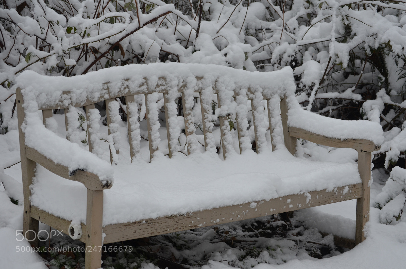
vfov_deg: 16.5
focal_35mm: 82
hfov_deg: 24.7
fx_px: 928
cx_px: 203
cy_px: 134
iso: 200
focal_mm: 55
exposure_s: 1/160
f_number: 6.3
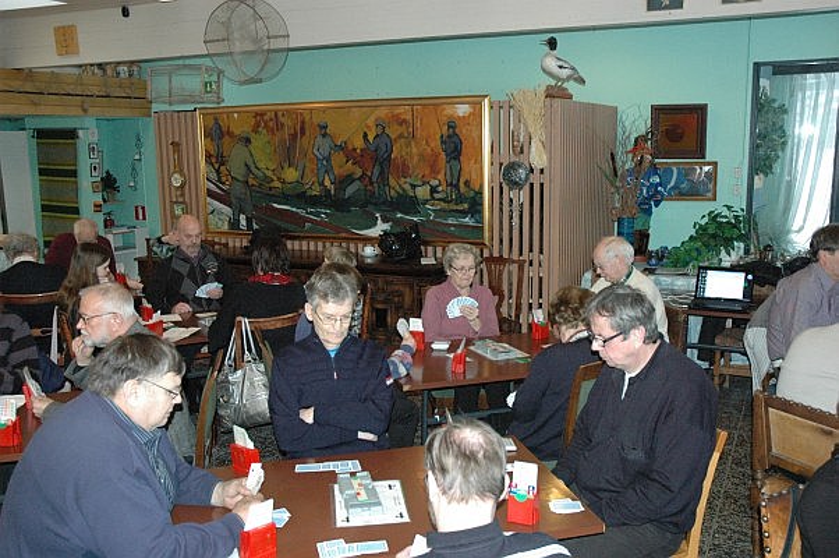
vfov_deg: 36.8
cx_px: 420
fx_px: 838
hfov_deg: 53.2
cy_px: 279
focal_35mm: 36
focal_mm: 24
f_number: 5
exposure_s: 1/60
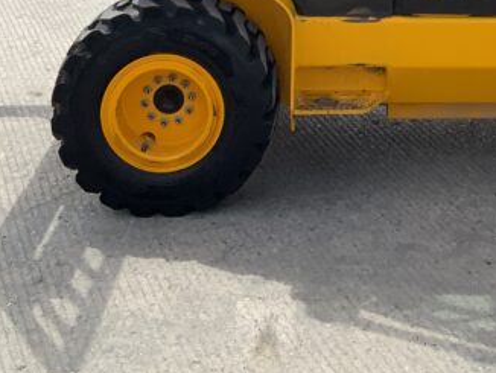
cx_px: 456
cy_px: -206
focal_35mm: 91
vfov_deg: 15.0
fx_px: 1305
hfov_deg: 21.0
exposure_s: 1/1626
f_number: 1.8
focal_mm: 3
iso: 16
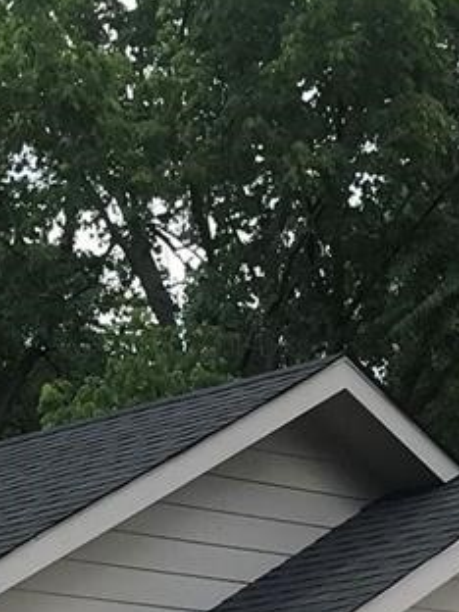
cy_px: 763
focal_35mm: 138
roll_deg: +2.5
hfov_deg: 10.5
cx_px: -118
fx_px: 2440
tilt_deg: +4.7
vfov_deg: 13.8
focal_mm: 3.99
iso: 20
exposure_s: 1/731
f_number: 1.8
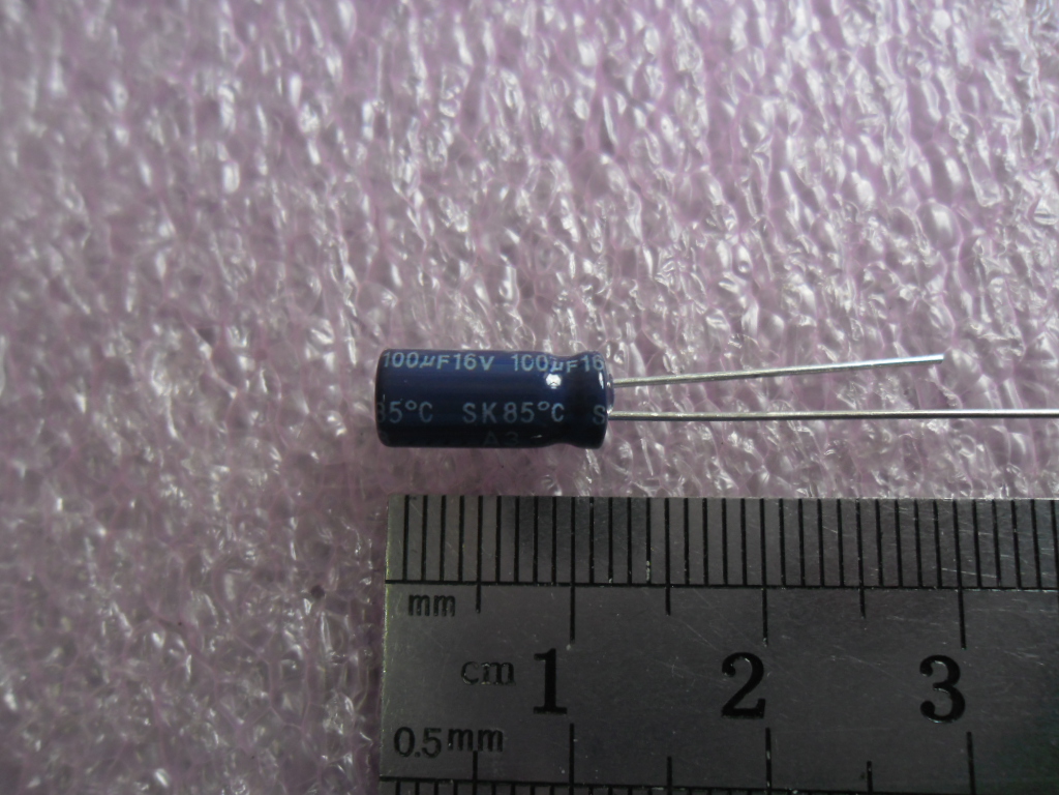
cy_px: 398
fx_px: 826
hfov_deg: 65.3
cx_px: 530
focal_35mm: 27
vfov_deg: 51.4
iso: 160
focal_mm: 4.9
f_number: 3.5
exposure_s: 1/43
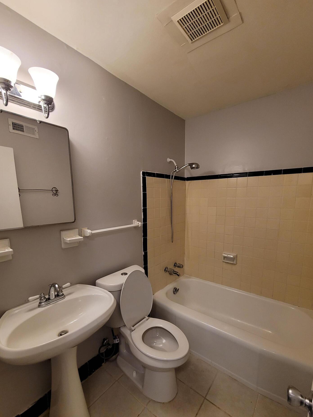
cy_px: 224
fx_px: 169
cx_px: 162
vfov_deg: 101.9
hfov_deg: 85.7
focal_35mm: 14
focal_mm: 2.2
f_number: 2.2
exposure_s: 1/60
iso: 250
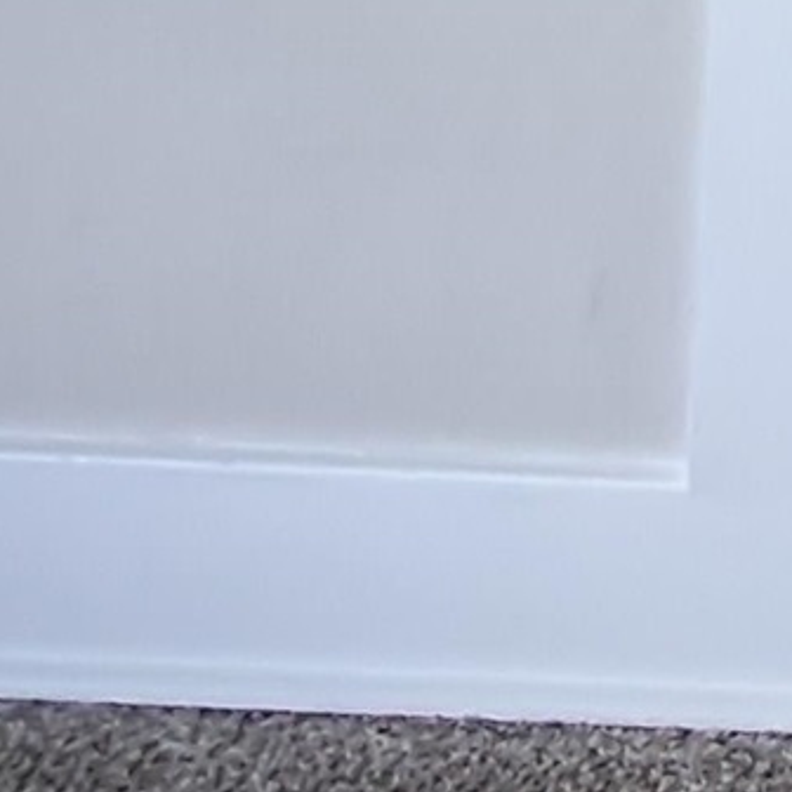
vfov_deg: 13.9
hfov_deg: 14.3
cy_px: -971
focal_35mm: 97
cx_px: 1683
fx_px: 2511
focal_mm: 1.64
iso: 160
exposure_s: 1/50
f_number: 2.2
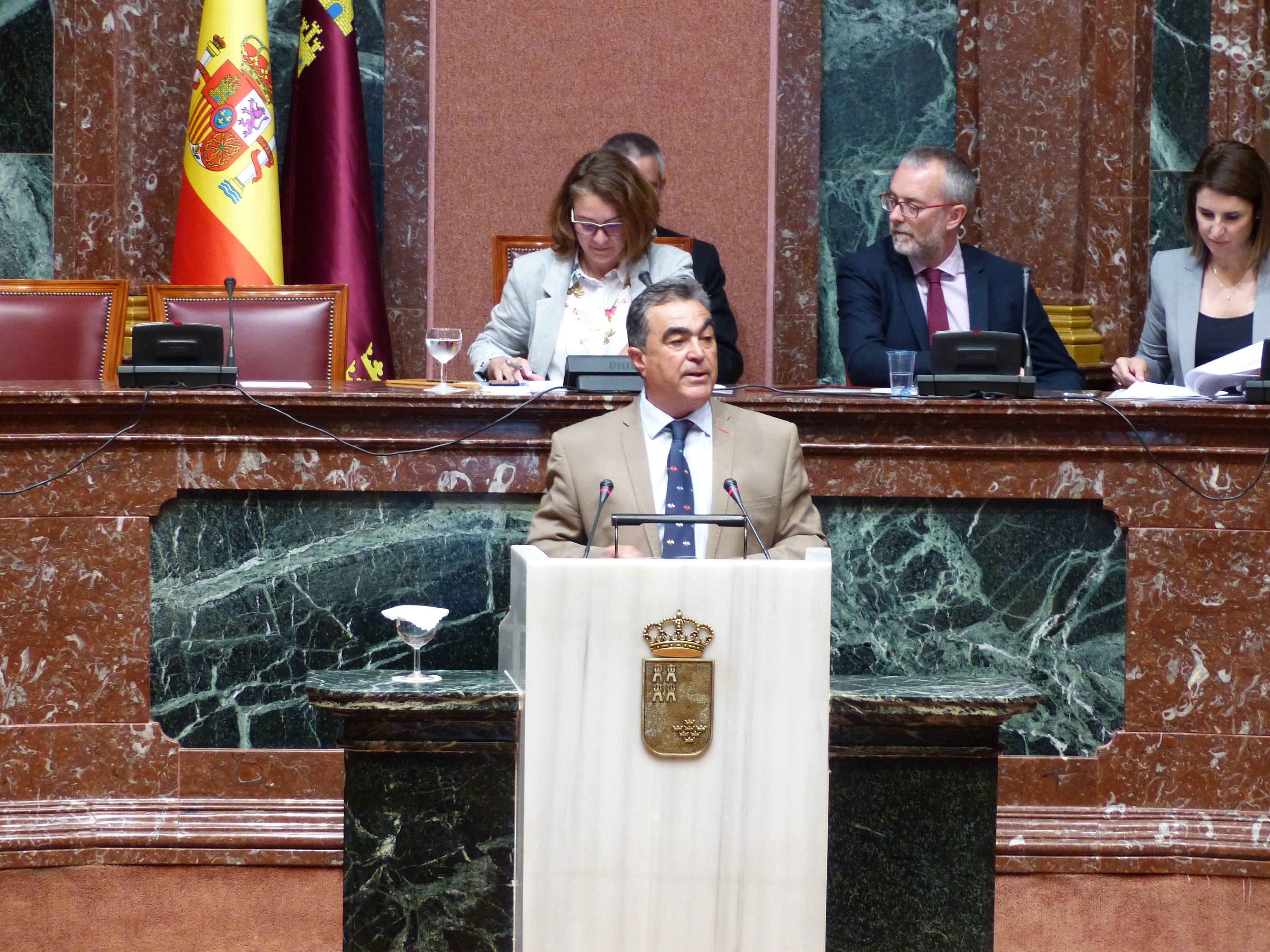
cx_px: 635
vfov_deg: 12.8
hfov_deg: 17.0
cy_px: 476
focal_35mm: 116
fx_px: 4256
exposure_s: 1/20
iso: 400
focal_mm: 20.9
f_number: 2.8
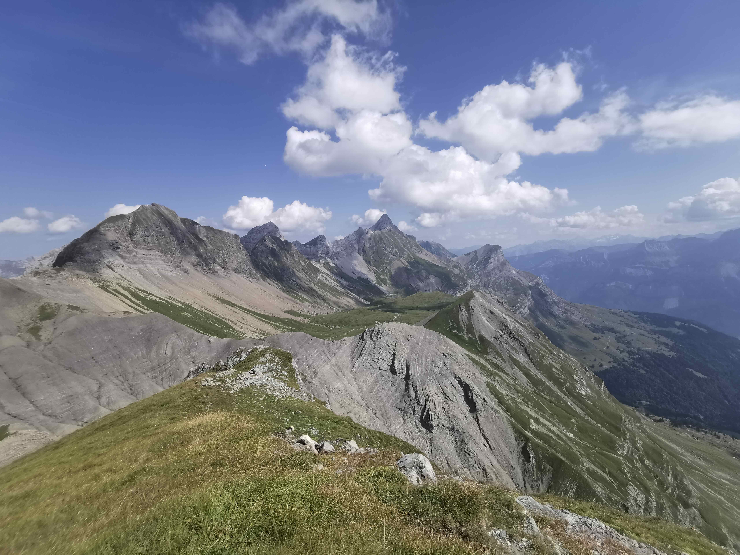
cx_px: 370
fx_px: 342
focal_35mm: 16
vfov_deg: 78.1
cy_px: 278
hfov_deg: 94.5
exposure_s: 1/1541
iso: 50
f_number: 2.2
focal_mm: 2.35
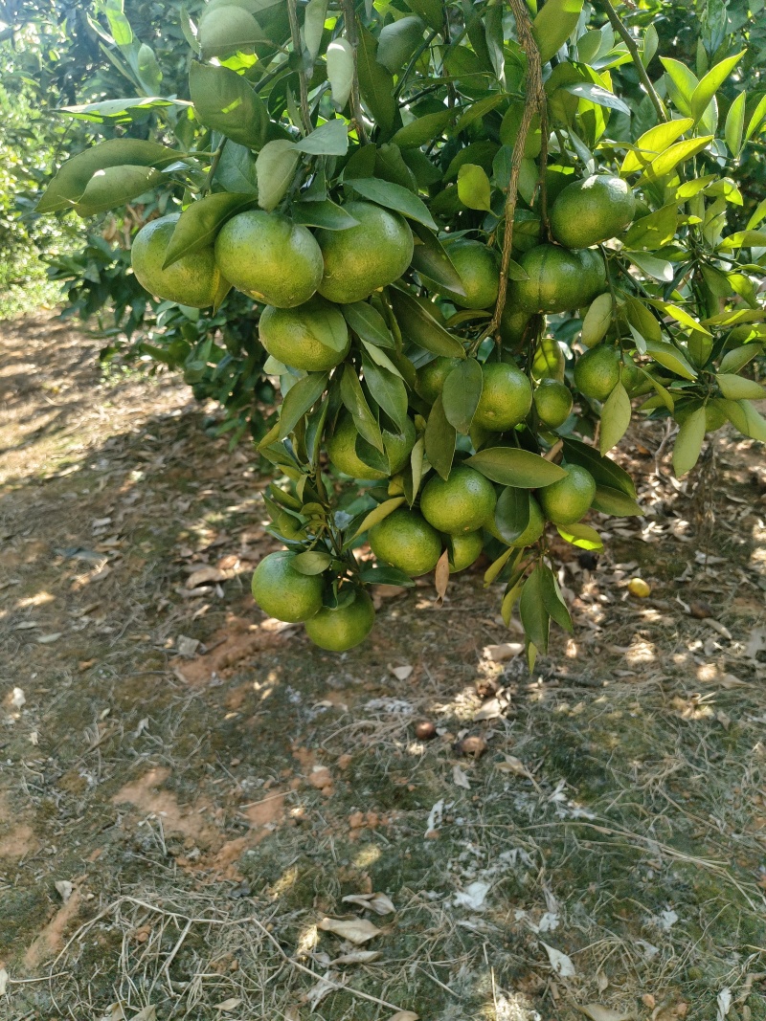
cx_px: 383
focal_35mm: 23
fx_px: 679
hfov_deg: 58.9
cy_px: 510
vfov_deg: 73.9
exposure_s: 1/653
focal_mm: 5.5
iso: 50
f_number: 1.88
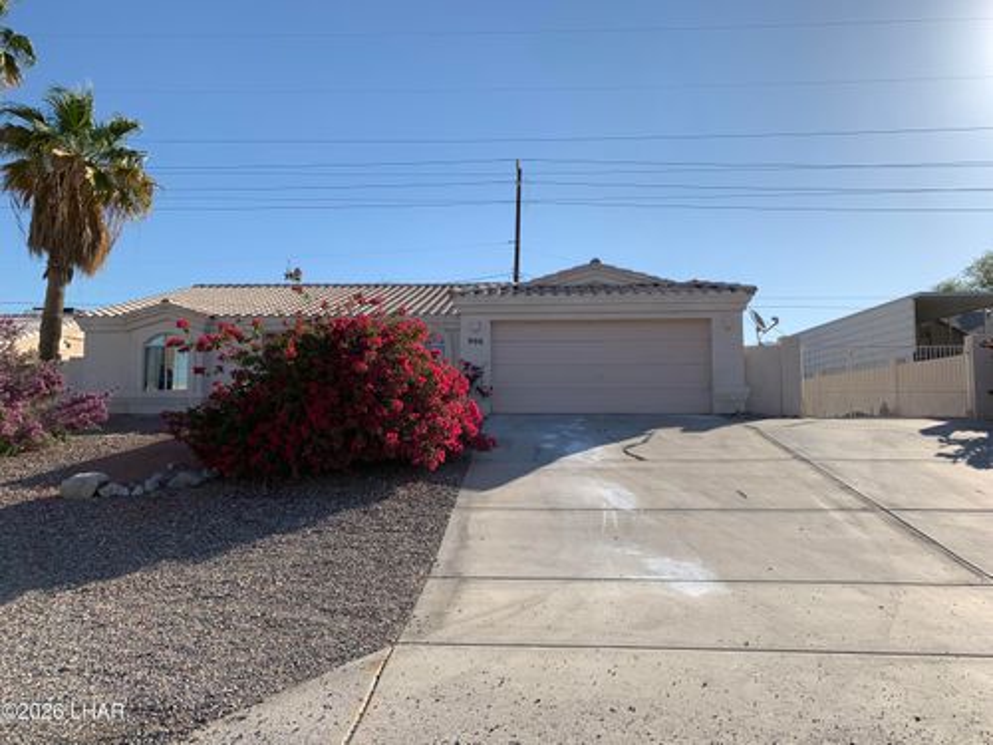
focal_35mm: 26
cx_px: 496
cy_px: 372
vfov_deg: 53.1
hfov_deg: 67.3
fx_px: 746
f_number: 1.8
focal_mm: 4.25
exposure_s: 1/3289
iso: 25
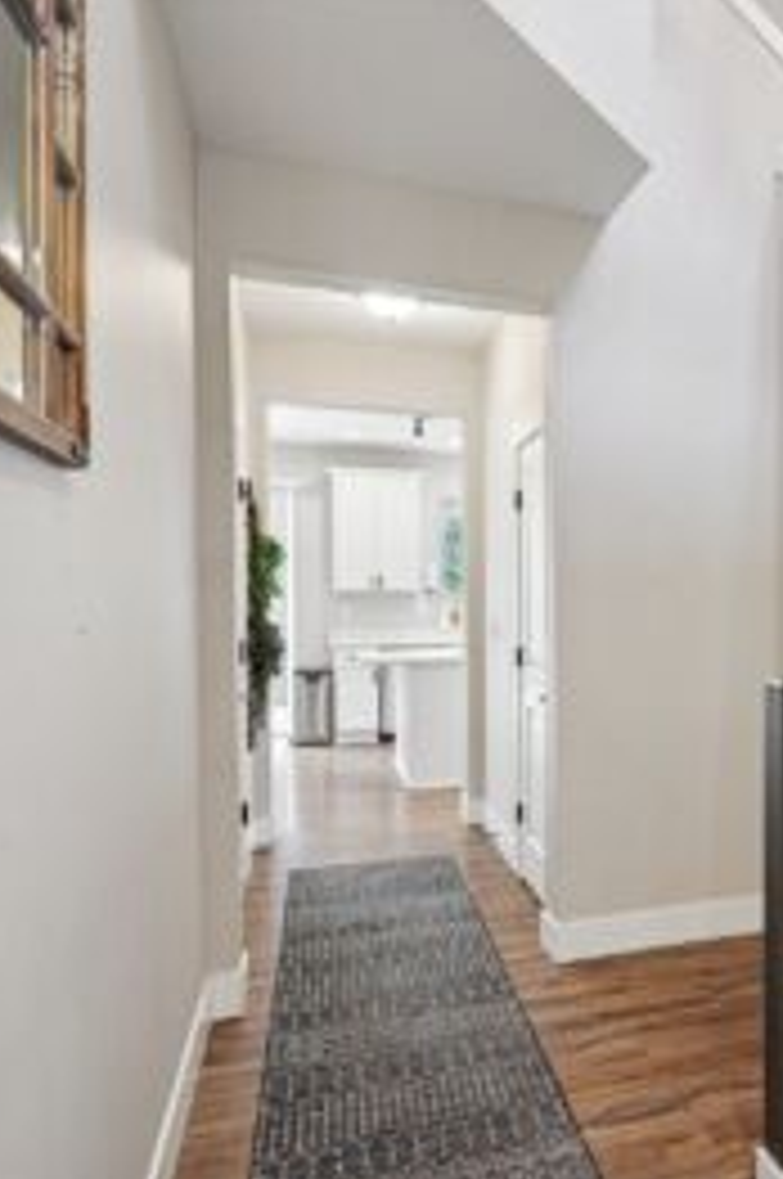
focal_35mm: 26
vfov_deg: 69.5
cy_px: 587
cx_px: 684
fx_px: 850
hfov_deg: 45.4
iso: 400
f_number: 8
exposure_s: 1/6
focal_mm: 17
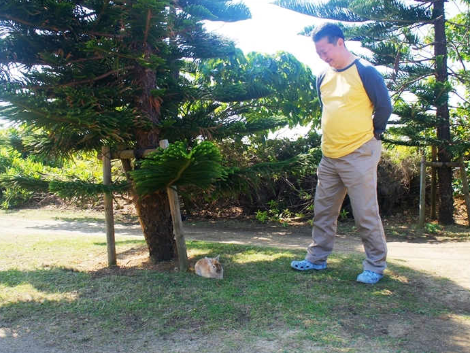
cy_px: 179
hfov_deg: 59.9
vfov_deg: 46.8
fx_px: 408
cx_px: 229
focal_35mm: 30
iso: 200
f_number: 5.6
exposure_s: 1/250
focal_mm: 18
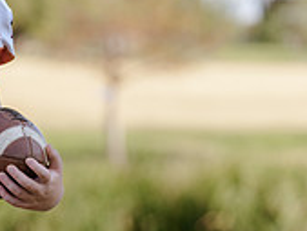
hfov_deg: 4.5
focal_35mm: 434
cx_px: -128
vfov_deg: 3.4
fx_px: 3852
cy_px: 115
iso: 100
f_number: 3.5
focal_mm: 115
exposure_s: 1/320
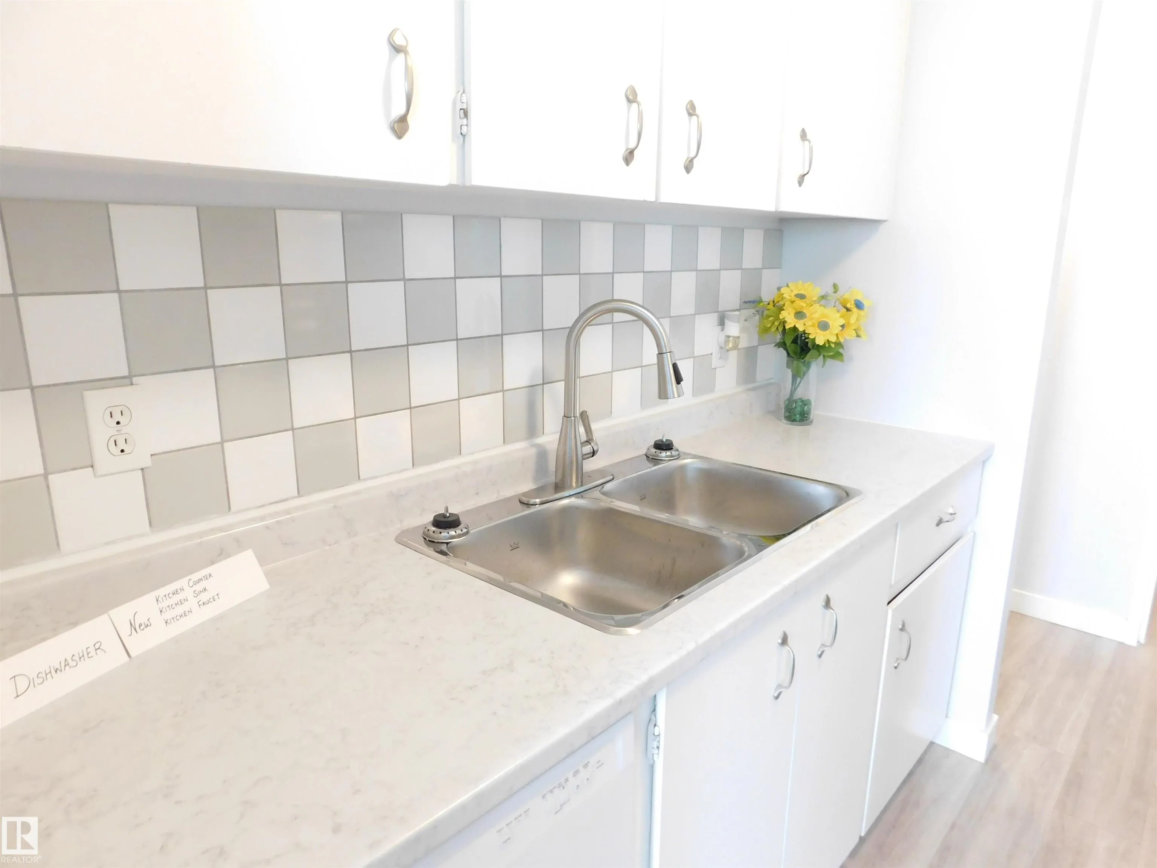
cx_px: 578
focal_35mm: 23
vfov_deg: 58.9
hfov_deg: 73.9
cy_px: 434
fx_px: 769
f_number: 3
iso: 400
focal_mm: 4
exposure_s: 1/20
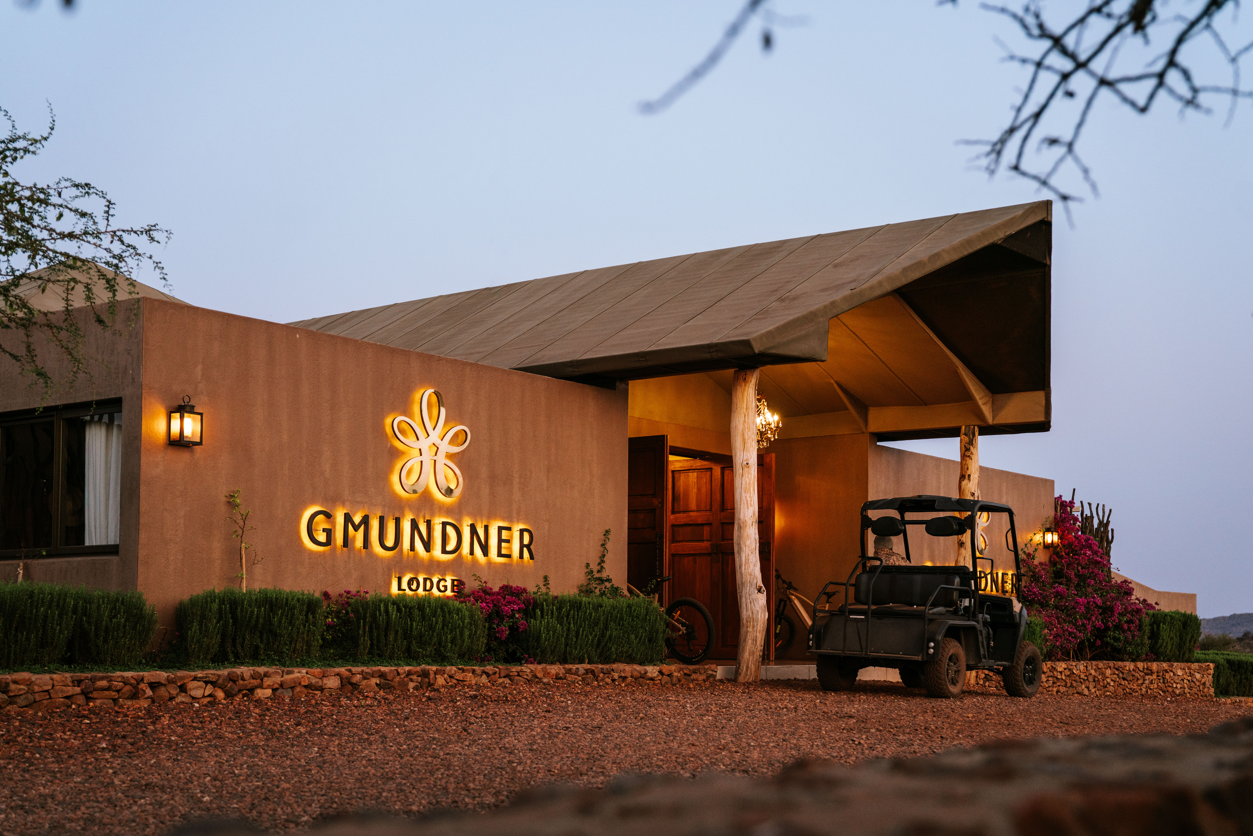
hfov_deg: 42.7
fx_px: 1601
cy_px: 418
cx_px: 626
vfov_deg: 29.3
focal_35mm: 46
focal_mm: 46
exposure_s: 1/160
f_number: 2.8
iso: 640
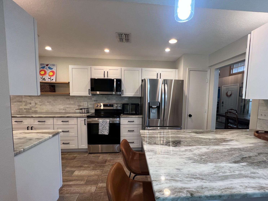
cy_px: 107
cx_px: 141
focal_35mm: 14
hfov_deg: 102.0
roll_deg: -1.1
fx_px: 108
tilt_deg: -5.8
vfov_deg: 85.5
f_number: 1.8
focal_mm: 1.57
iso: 200
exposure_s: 1/120
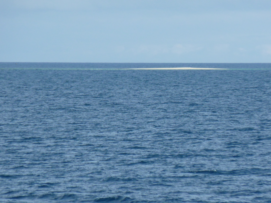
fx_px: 3124
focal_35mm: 399
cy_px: 102
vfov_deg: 3.7
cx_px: 136
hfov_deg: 5.0
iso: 160
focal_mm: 49.2
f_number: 4.9
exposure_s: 1/1000
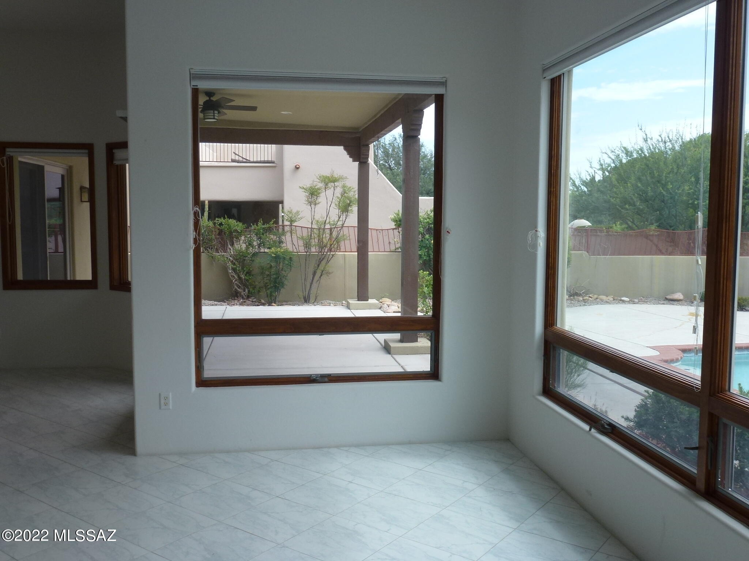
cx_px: 374
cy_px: 280
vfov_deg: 46.8
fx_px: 649
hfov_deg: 60.0
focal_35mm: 30
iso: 100
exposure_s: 1/200
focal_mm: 5.4
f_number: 3.5
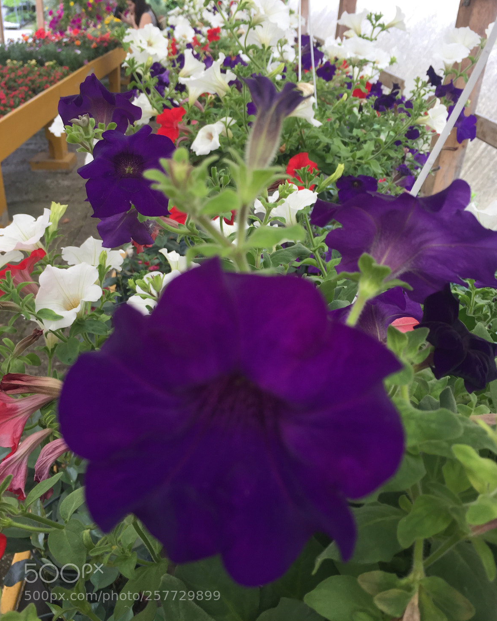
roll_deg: -2.4
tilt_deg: -24.5
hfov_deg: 47.1
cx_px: 253
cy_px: 289
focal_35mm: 31
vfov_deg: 57.1
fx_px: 570
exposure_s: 1/178
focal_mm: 4.15
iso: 32
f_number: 2.2
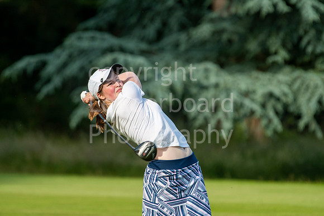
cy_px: 108
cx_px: 162
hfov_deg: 3.4
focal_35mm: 600
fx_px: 5401
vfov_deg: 2.3
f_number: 5.6
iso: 400
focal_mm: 400
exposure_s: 1/1250
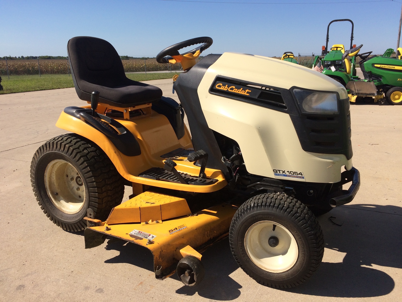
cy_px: 151
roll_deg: +2.2
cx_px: 201
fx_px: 337
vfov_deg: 48.2
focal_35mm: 29
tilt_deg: -16.6
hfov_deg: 61.7
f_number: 2.2
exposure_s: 1/2283
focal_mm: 4.15
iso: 32
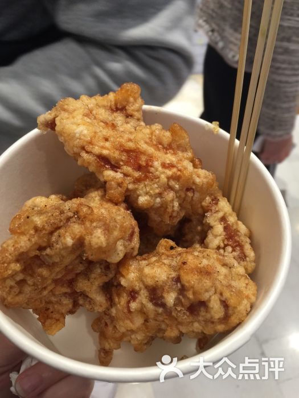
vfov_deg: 61.7
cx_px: 150
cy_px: 199
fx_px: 334
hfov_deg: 48.2
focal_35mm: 29
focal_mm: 4.15
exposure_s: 1/33
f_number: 2.2
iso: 40
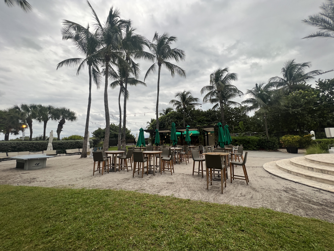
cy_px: 126
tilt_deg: +6.6
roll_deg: +2.1
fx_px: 125
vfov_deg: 89.9
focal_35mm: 13
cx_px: 167
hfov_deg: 106.2
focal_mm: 1.57
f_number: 1.8
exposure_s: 1/176
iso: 32
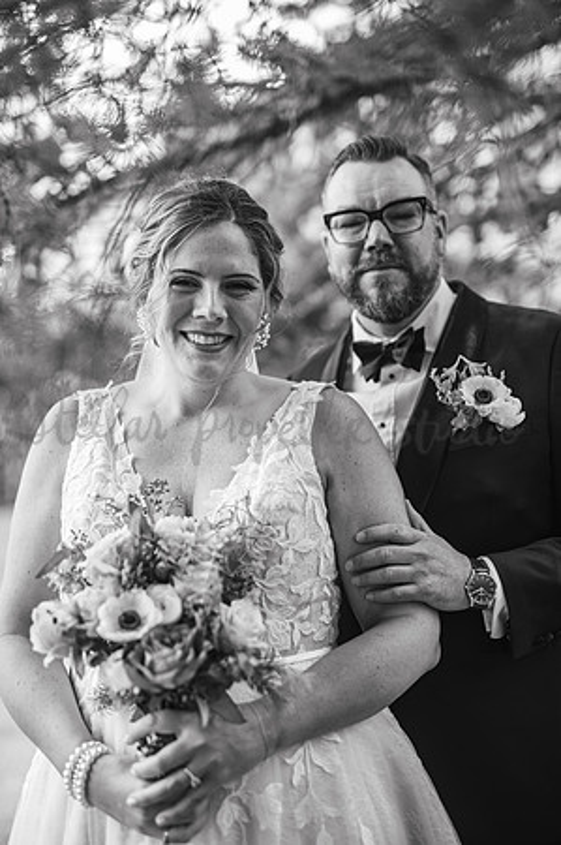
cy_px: 422
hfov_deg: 26.9
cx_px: 280
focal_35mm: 50
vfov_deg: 39.6
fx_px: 1171
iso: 125
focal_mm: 50
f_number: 1.8
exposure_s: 1/500
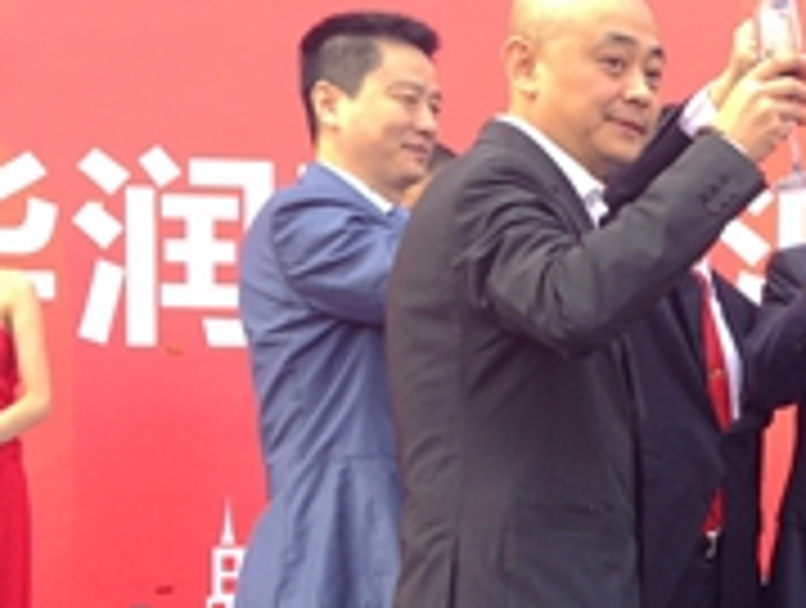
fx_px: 2146
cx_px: 883
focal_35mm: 92
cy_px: 520
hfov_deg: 20.3
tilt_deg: -3.2
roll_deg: -1.3
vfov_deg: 16.0
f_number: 2.4
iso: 50
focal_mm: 4.12
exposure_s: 1/120
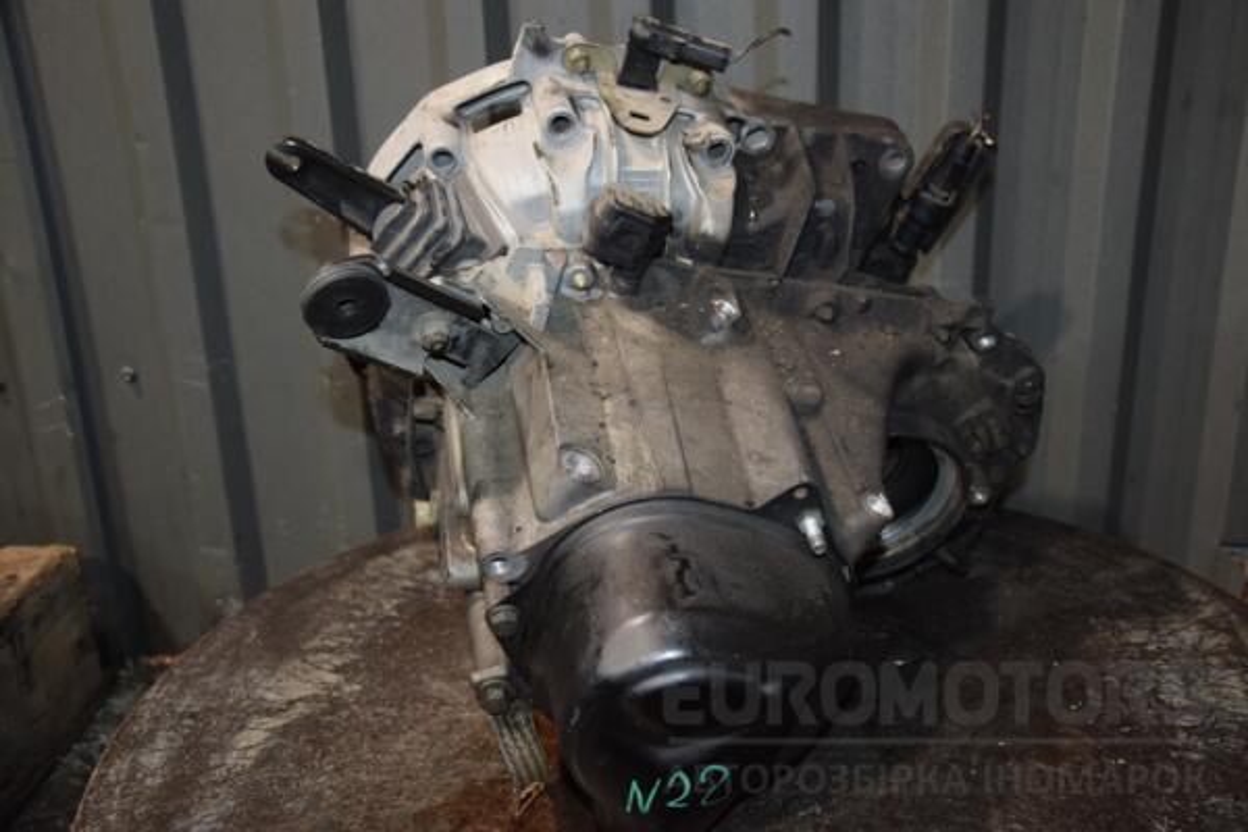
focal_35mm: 38
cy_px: 416
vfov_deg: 35.5
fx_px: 1300
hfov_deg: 51.3
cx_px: 624
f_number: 5
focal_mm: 25
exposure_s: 1/60
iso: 800
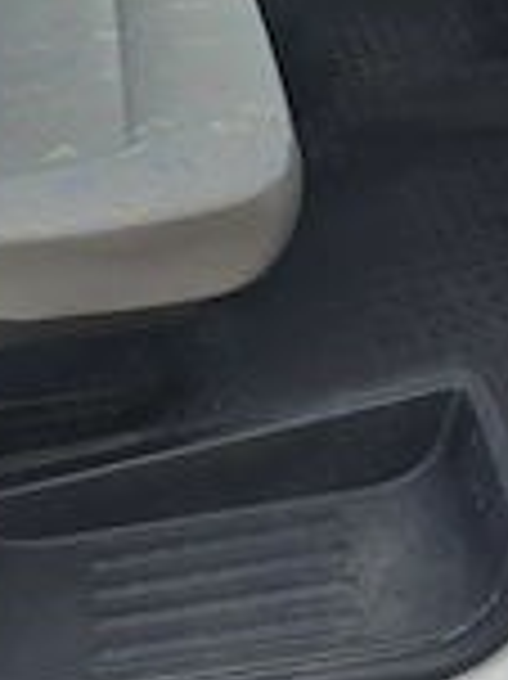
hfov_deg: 24.0
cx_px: 247
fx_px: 1195
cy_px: -203
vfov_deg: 26.8
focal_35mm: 61
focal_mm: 6.3
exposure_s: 1/352
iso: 12
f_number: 1.7
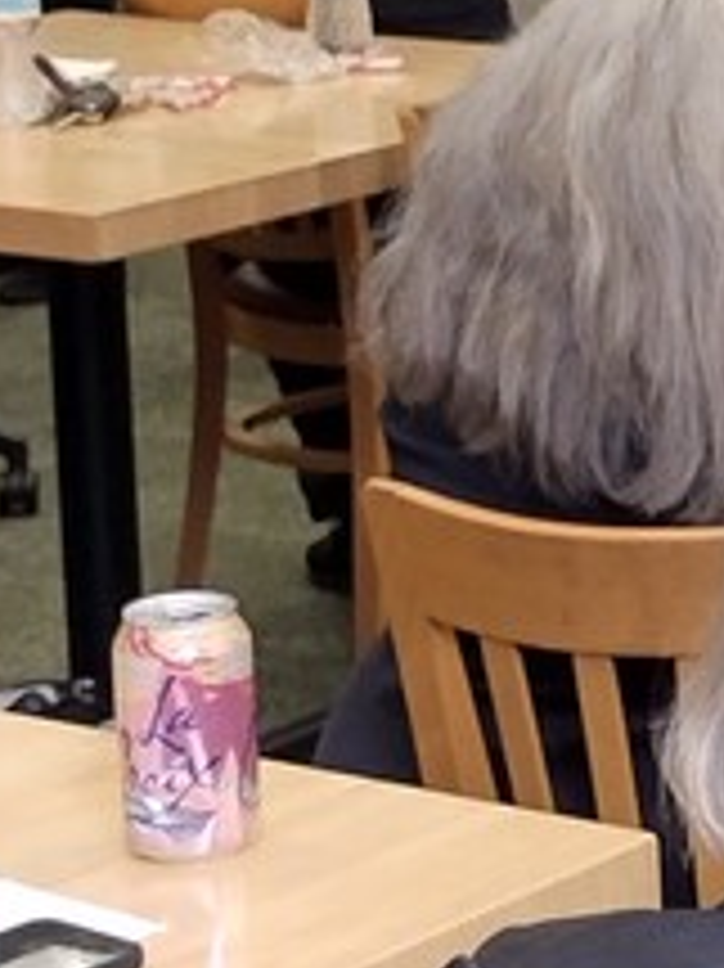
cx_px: 1210
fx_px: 2624
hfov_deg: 14.3
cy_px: 65
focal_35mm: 94
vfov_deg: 20.4
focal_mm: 4.71
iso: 178
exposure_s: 1/40
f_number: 1.7
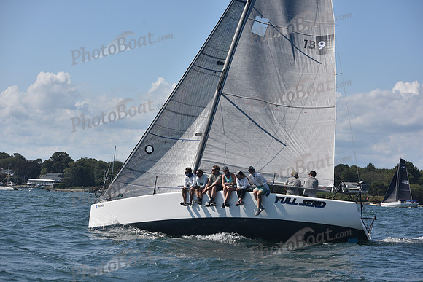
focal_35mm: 70
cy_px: 141
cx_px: 212
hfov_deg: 28.8
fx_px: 823
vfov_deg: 19.5
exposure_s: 1/1250
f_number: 5.6
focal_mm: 70
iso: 250
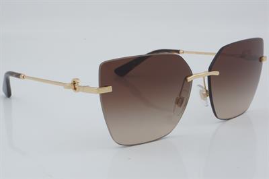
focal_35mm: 75
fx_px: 560
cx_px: 134
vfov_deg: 18.2
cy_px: 90
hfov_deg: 27.0
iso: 100
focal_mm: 50
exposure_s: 1/4
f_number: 29
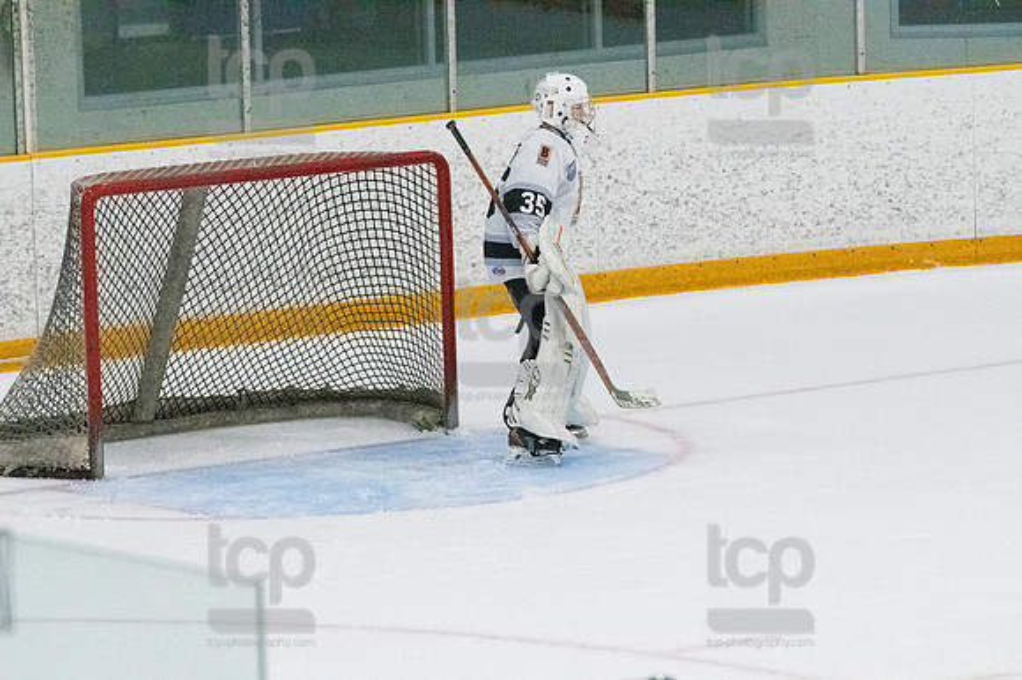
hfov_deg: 6.9
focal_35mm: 300
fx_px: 8511
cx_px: 511
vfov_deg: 4.6
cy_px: 340
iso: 8000
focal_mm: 200
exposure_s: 1/1600
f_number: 5
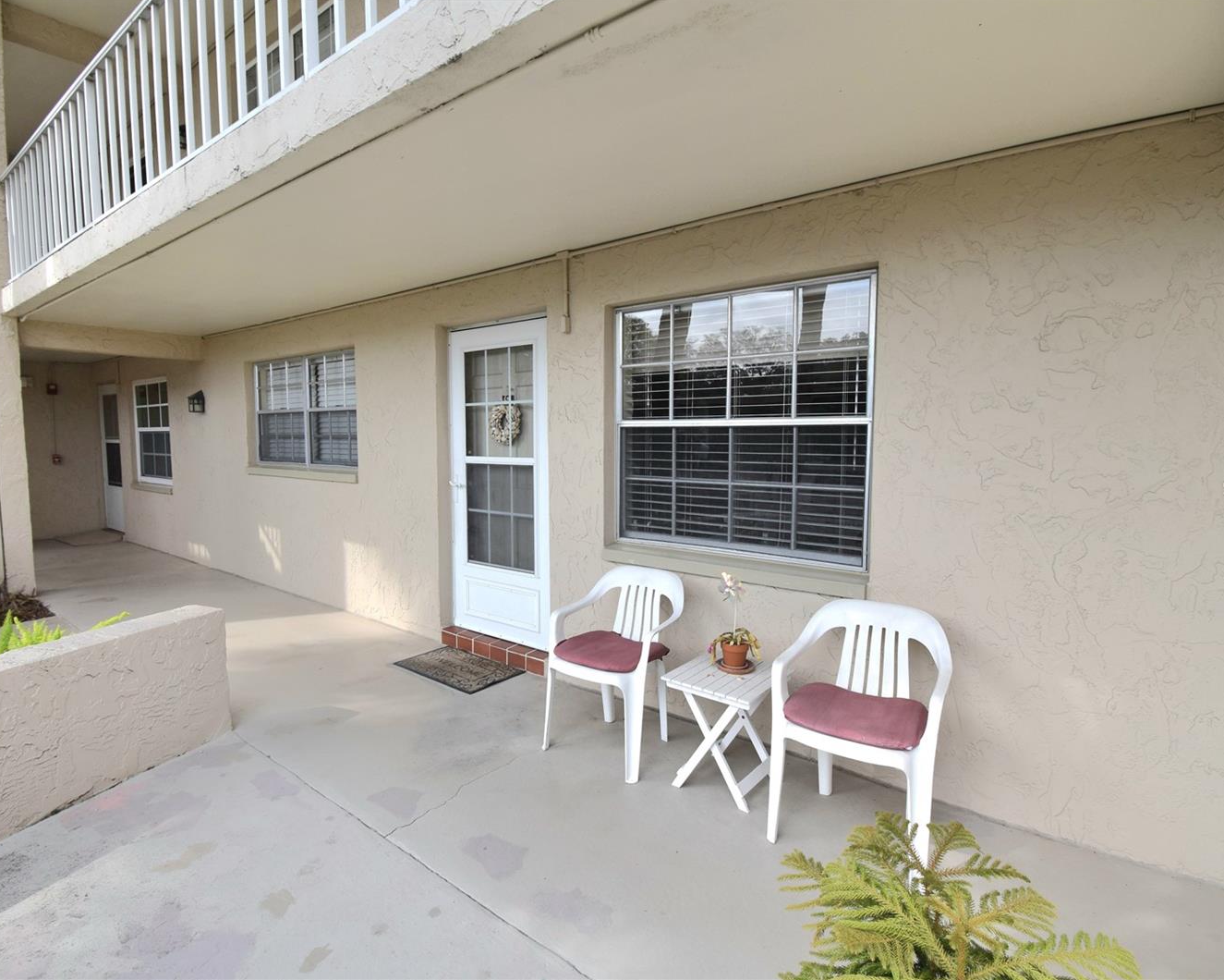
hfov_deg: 89.5
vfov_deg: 77.0
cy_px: 488
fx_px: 616
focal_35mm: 17
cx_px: 565
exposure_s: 1/250
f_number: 8
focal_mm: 10
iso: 200
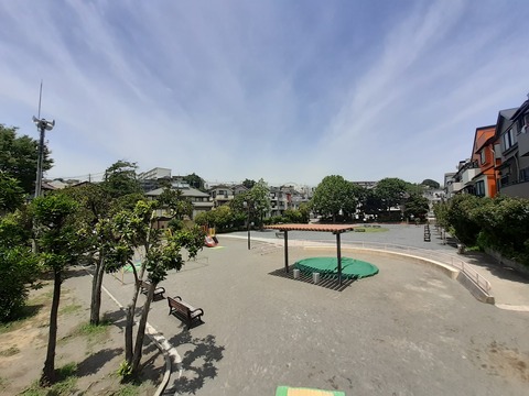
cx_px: 264
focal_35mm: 13
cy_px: 198
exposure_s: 1/1792
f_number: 2.2
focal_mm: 1.13
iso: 100
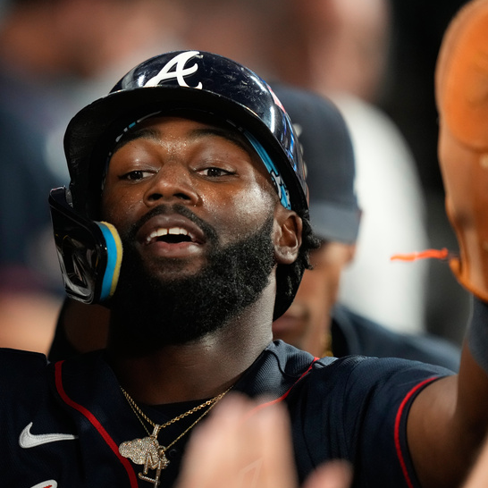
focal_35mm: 637
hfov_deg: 2.8
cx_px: 114
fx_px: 10160
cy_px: 237
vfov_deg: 2.8
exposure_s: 1/1000
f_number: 2.8
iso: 3200
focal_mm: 400
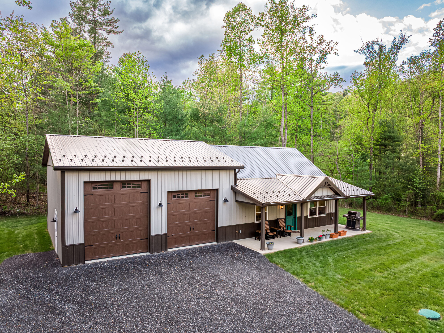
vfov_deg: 56.8
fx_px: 308
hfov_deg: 71.6
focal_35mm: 24
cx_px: 222
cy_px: 166
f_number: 5.6
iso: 100
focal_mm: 12.29
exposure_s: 1/80
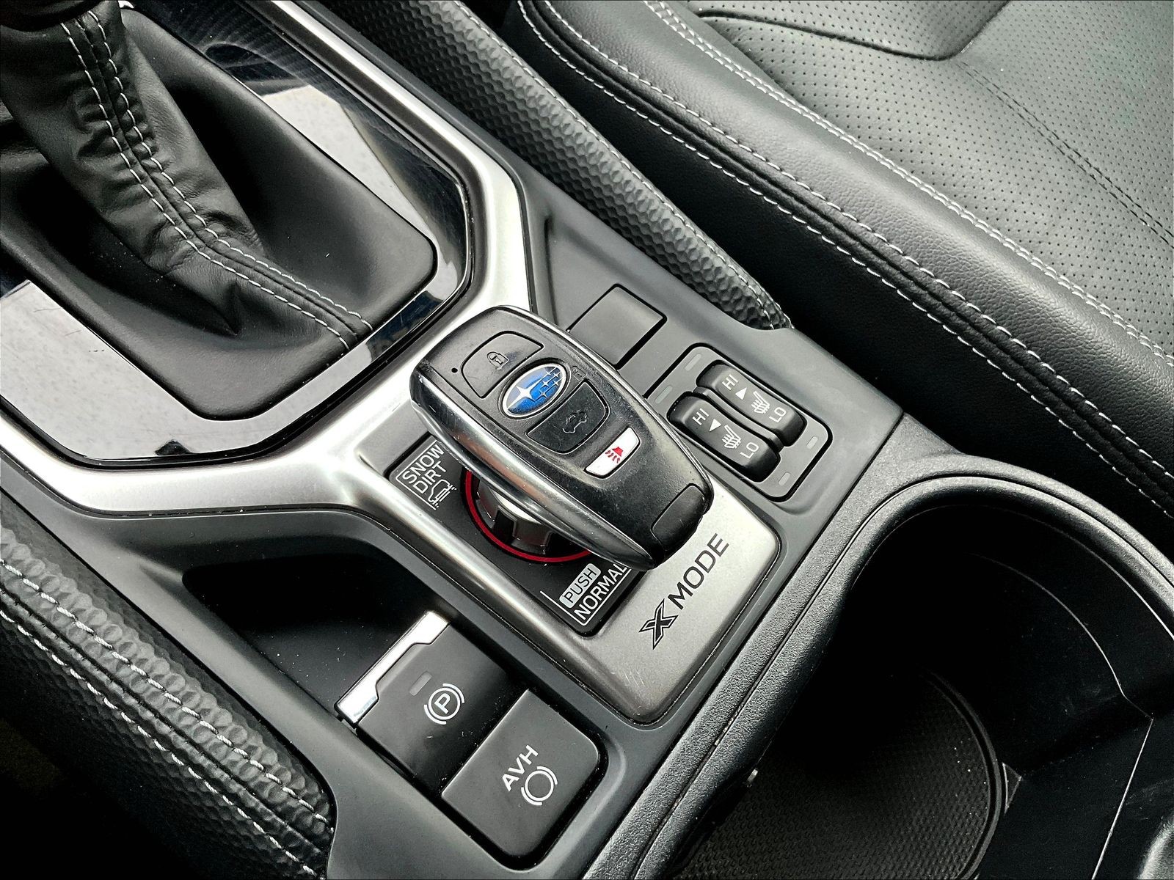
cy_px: 440
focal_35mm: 29
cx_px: 587
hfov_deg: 61.7
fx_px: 984
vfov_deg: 48.2
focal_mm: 3
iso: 320
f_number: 1.8
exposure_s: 1/52
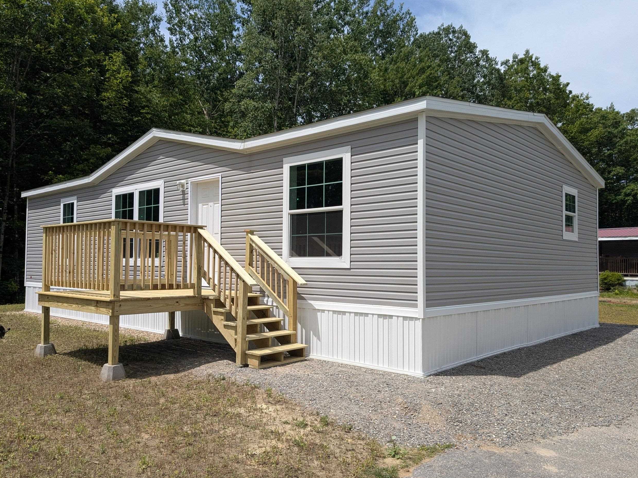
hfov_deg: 63.4
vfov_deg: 49.7
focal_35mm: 28
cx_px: 326
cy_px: 237
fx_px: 516
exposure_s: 1/5848
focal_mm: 4.38
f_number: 1.73
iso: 74
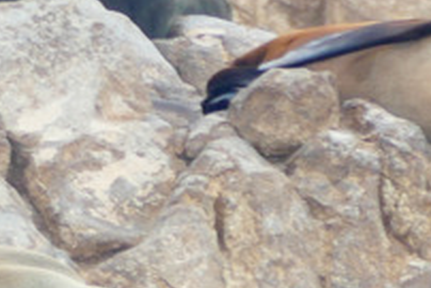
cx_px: -111
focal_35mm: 1188
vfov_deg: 1.2
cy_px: 417
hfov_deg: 1.7
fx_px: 14233
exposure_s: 1/160
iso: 125
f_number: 4
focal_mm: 146
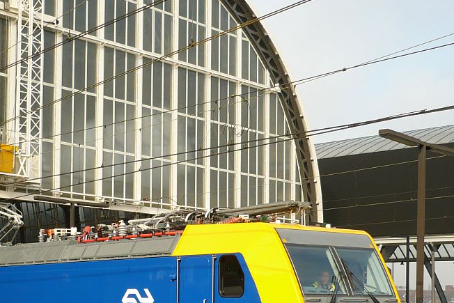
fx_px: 845
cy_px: 279
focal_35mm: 67
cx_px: 159
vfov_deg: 19.9
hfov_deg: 29.9
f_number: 2.8
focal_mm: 5.8
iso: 100
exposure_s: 1/800
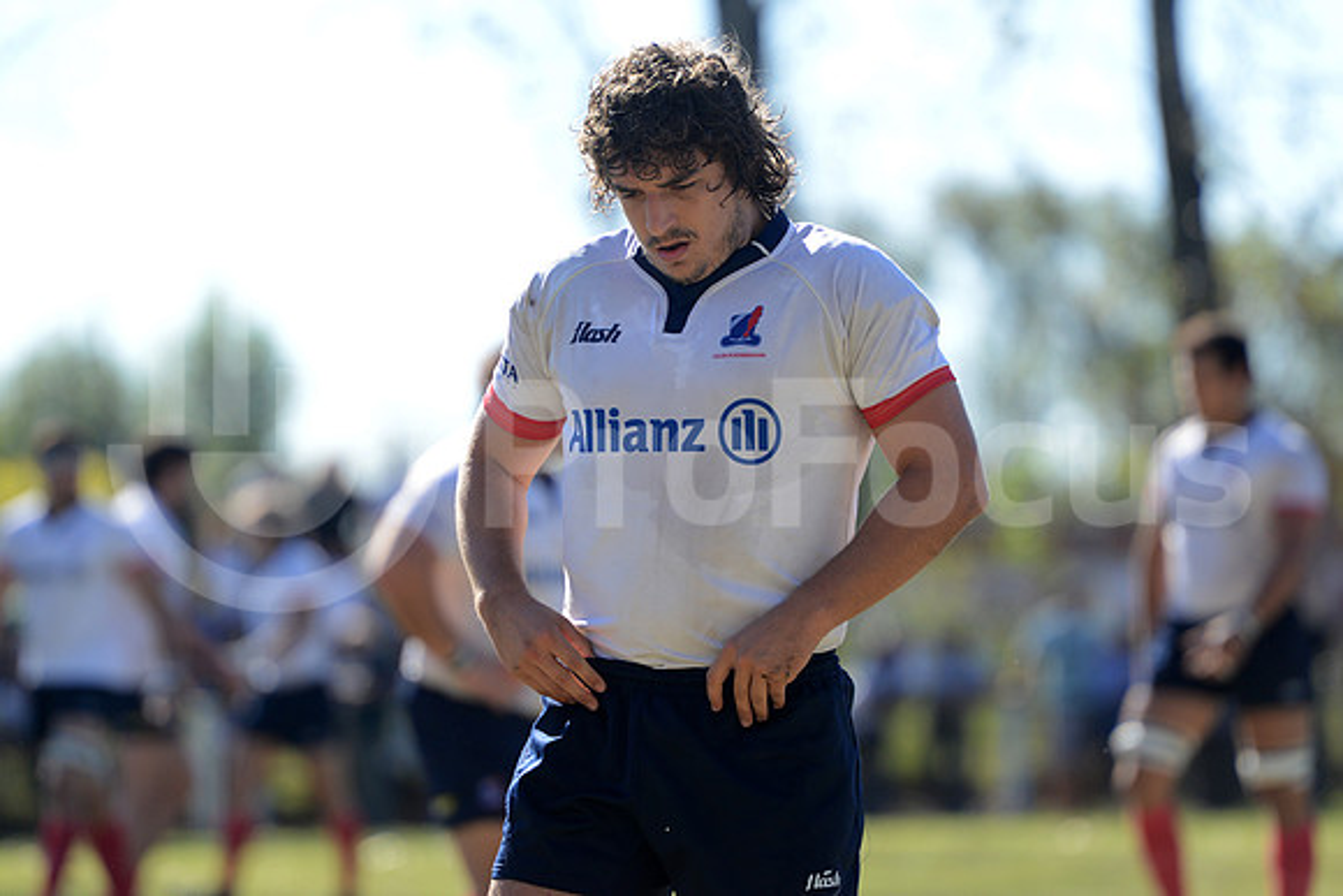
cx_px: 672
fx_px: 10074
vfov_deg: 5.1
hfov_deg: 7.6
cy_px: 448
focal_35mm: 270
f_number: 4
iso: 400
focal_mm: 270
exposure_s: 1/800
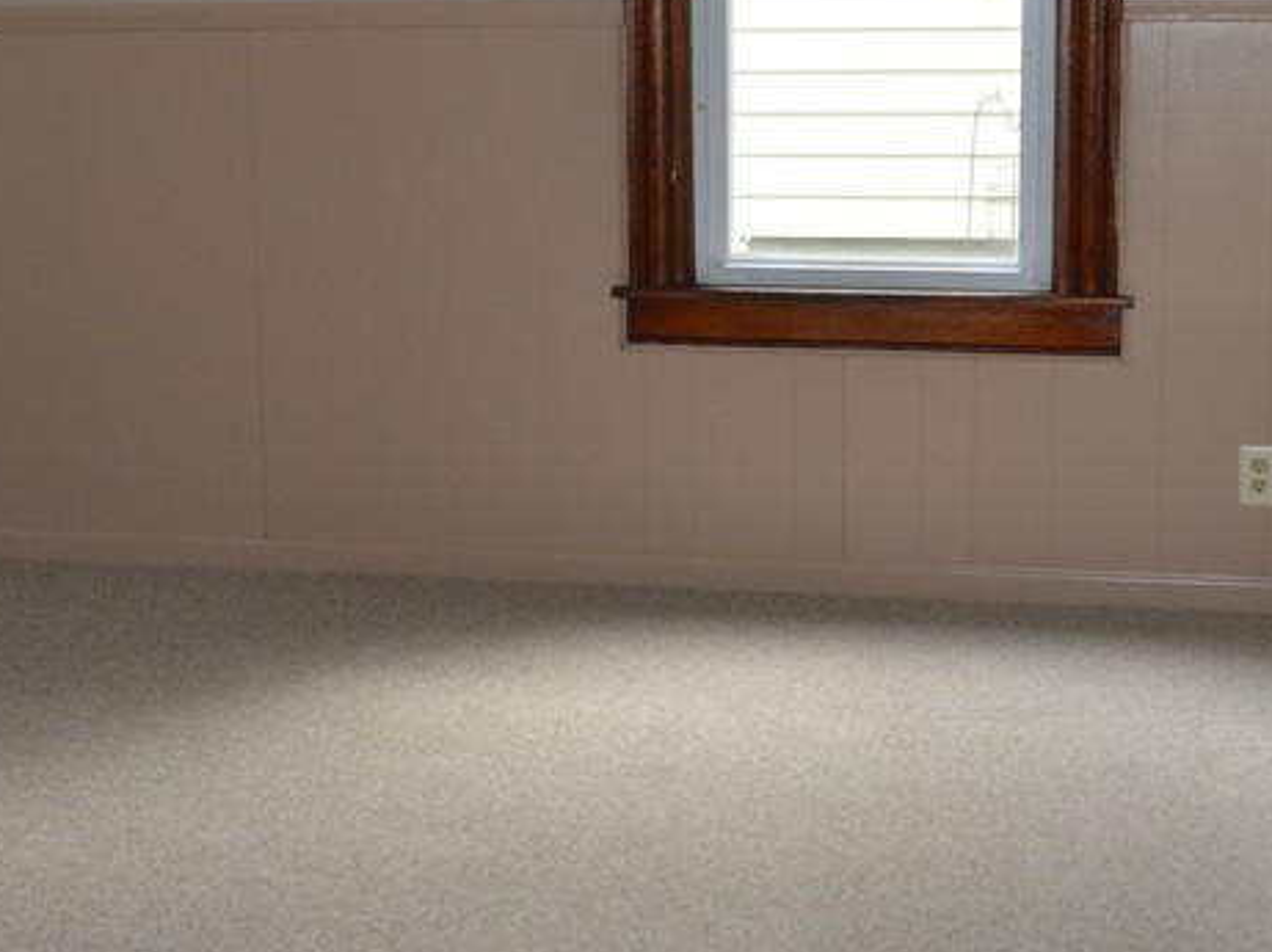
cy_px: 337
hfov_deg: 28.5
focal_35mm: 68
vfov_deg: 21.5
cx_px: 531
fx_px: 2497
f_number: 3.8
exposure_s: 1/60
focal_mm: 20
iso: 400
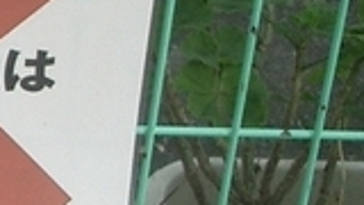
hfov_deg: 10.8
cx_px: -212
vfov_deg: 6.4
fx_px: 1843
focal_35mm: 191
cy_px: 64
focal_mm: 5.8
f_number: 2.6
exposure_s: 1/100
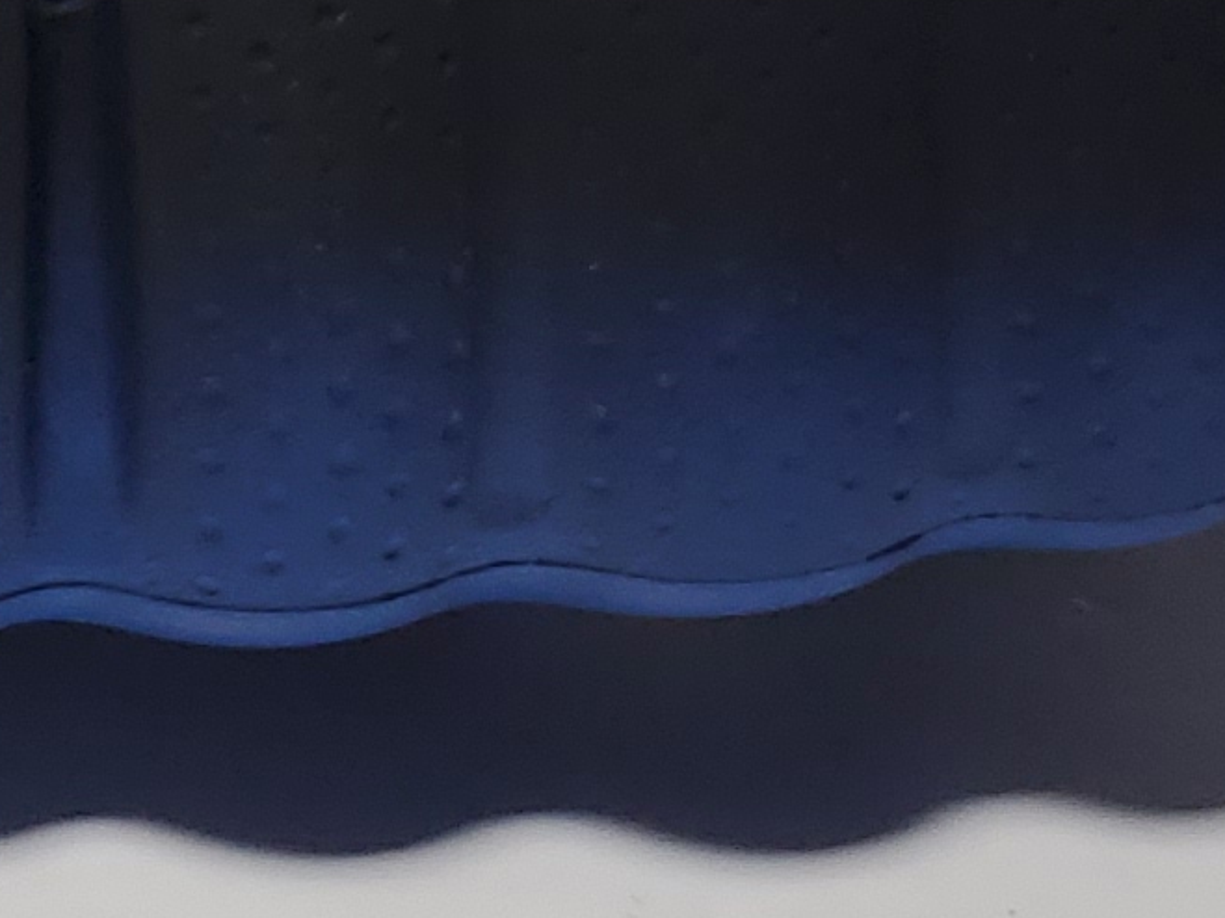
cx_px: -504
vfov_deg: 8.4
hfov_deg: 12.0
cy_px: -1410
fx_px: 5626
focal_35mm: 159
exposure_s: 1/351
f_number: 1.5
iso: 50
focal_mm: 4.3
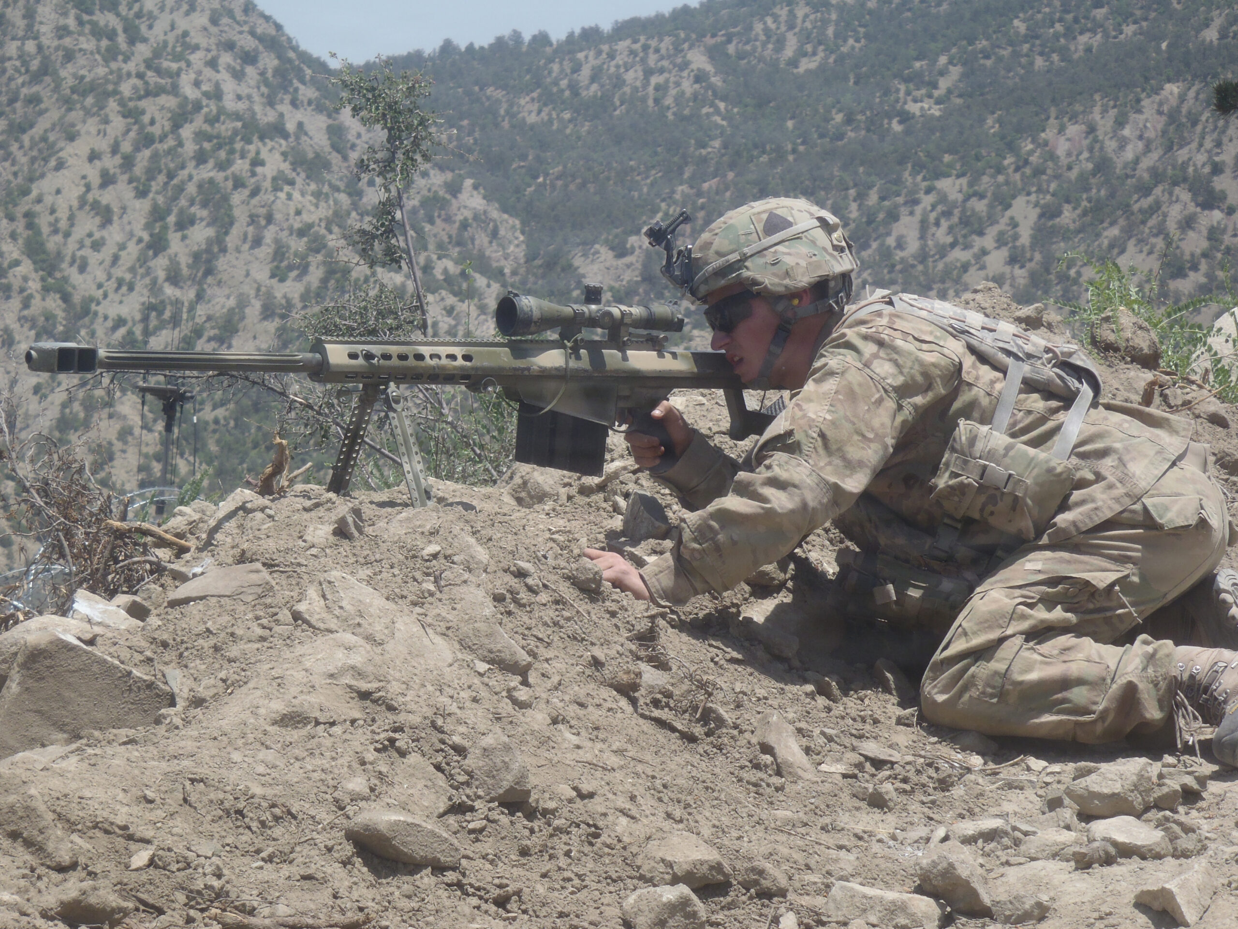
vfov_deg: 10.6
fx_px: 5007
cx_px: 619
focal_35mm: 140
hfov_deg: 14.1
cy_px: 464
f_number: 5.9
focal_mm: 25
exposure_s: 1/250
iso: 80
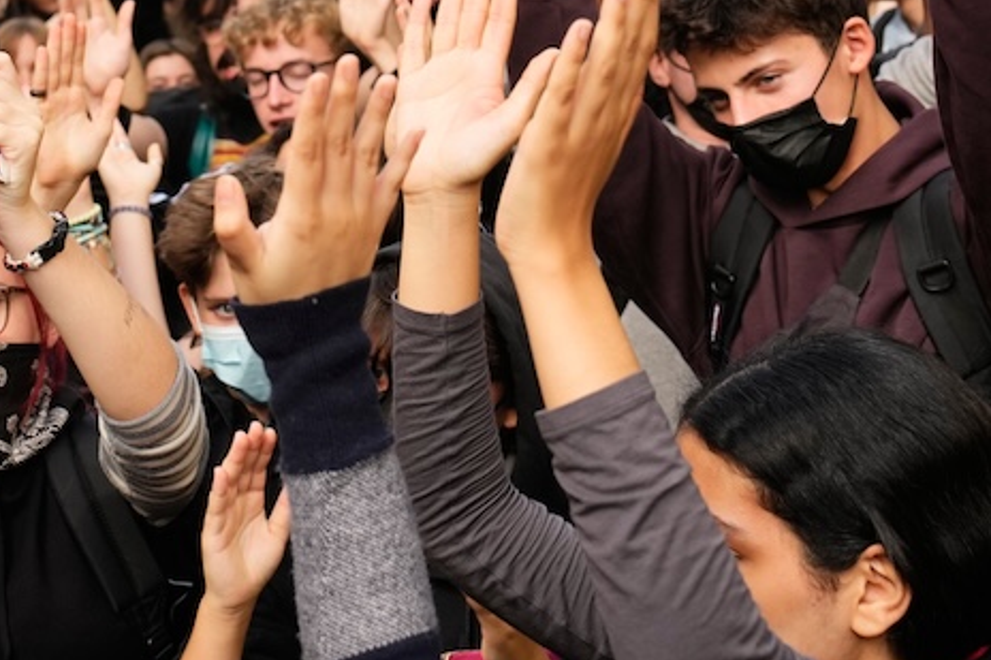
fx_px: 2421
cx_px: 192
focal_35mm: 88
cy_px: 130
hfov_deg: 22.8
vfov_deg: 15.4
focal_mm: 34
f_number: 4.5
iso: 500
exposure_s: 1/640
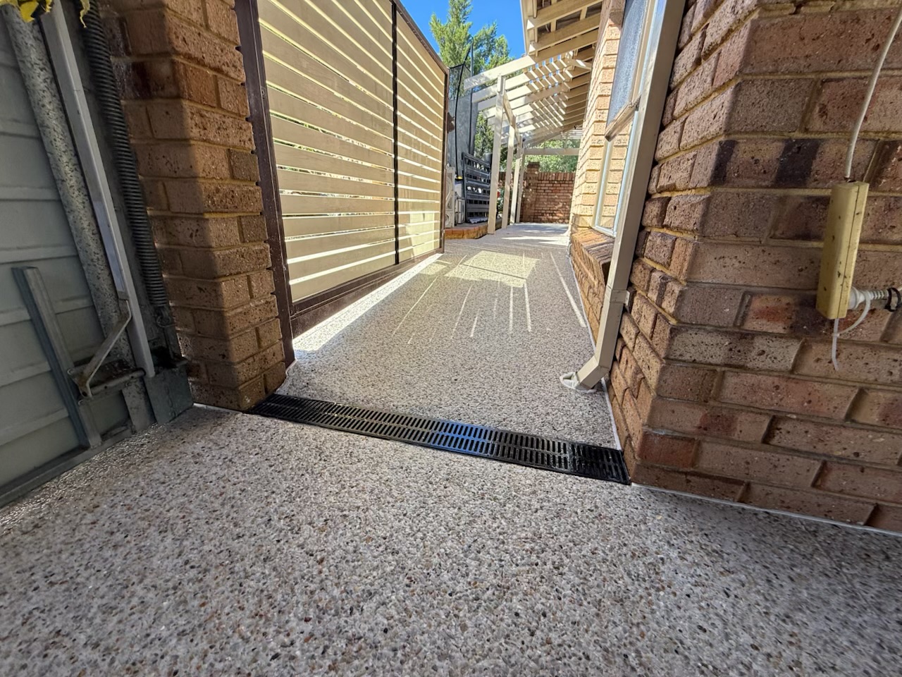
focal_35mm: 14
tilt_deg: -21.4
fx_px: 365
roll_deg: -3.9
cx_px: 451
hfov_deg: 102.1
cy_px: 338
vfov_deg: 85.7
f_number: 2.2
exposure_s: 1/259
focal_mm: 2.22
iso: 64
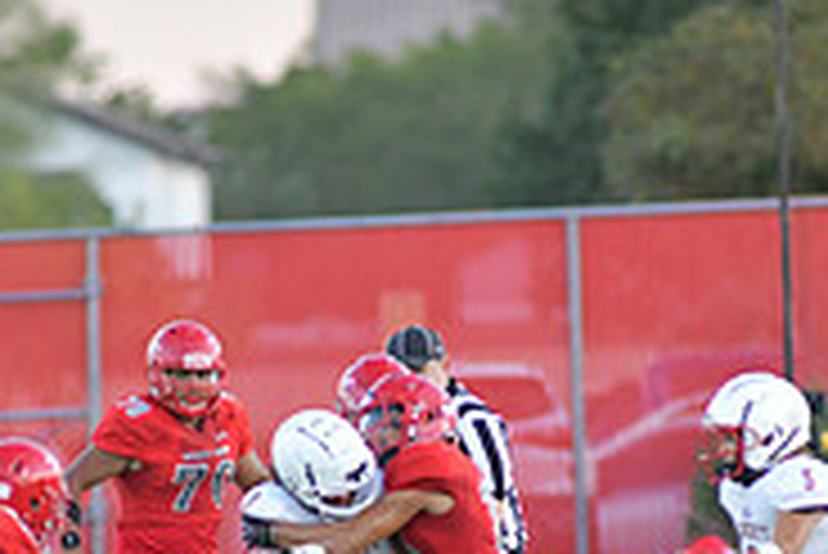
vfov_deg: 1.5
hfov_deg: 2.2
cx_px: 374
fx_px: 21775
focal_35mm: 946
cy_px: 646
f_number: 3.5
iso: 2000
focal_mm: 300
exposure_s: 1/1250
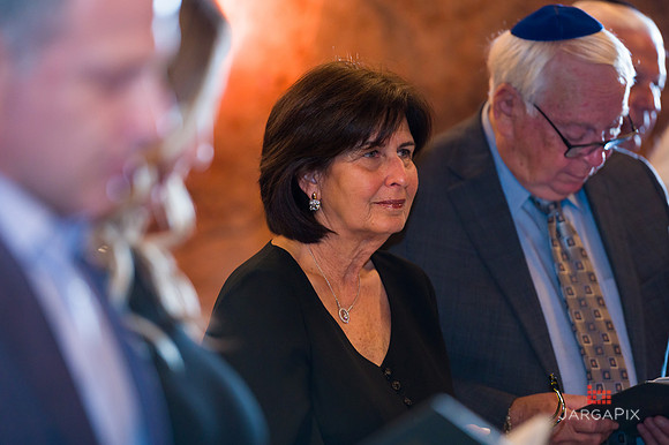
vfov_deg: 6.6
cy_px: 223
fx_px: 3848
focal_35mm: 207
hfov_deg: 9.9
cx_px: 335
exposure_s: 1/200
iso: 1250
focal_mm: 200
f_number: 3.2
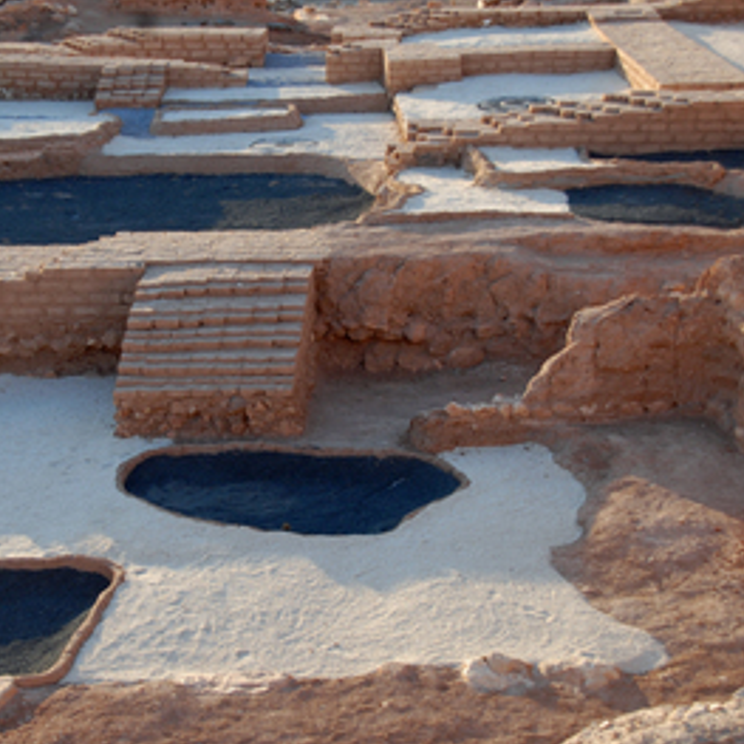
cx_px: 277
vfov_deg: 18.5
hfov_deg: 18.5
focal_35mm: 94
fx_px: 2286
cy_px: 359
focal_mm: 44
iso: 250
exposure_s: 1/180
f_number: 7.1
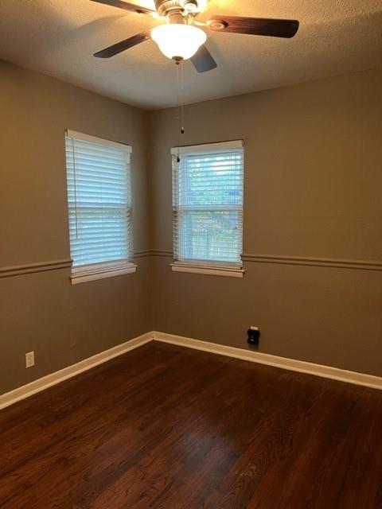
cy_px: 254
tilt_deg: -5.6
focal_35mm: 26
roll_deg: -1.3
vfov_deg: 67.3
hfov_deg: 53.1
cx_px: 191
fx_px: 383
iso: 400
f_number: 1.5
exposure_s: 1/40
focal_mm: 5.7
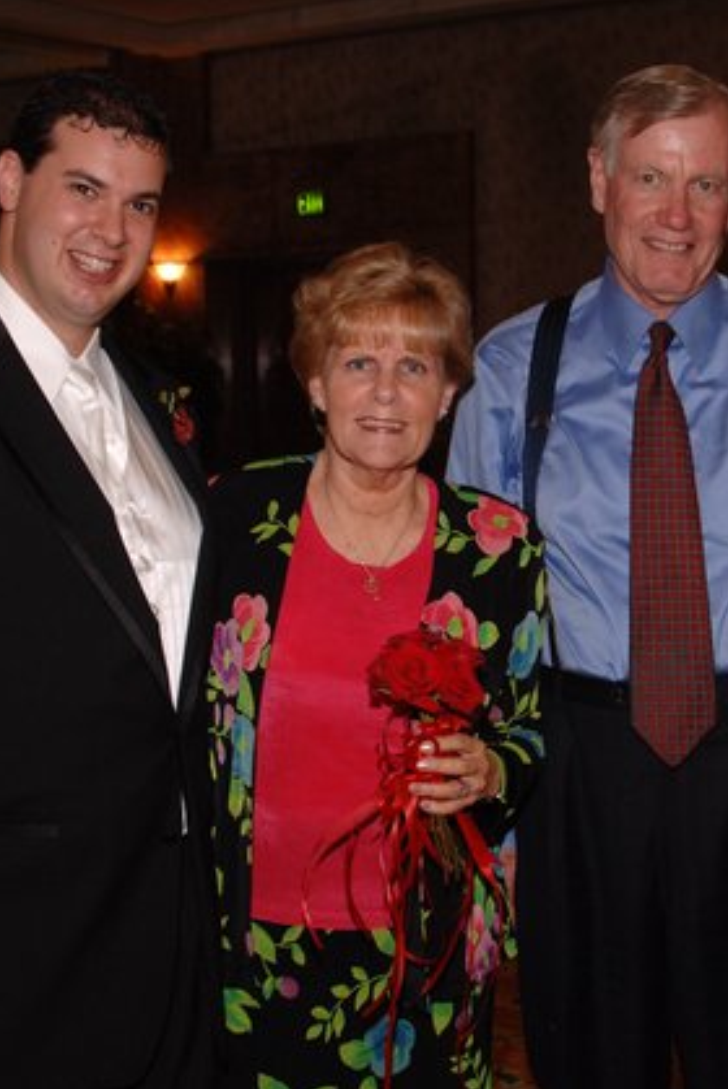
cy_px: 547
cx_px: 458
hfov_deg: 21.2
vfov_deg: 31.4
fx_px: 1938
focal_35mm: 64
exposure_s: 1/50
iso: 400
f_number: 5.6
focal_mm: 28
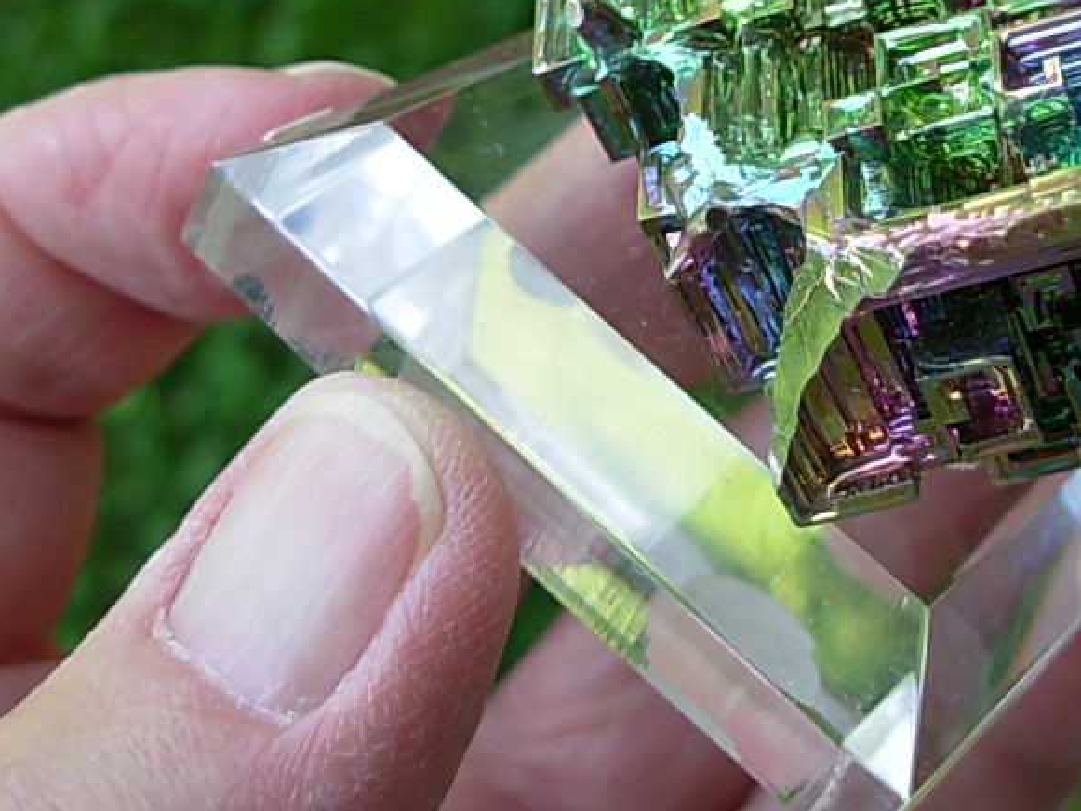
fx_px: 2093
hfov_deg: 28.7
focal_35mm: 67
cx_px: 770
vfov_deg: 21.8
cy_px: 218
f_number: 2.9
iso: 50
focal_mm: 6.3
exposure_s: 1/203
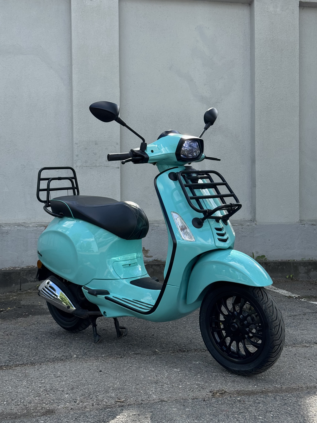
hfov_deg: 30.3
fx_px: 586
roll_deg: +0.2
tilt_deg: +1.6
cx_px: 158
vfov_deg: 39.7
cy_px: 212
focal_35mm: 48
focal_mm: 6.76
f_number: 1.78
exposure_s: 1/1637
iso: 64
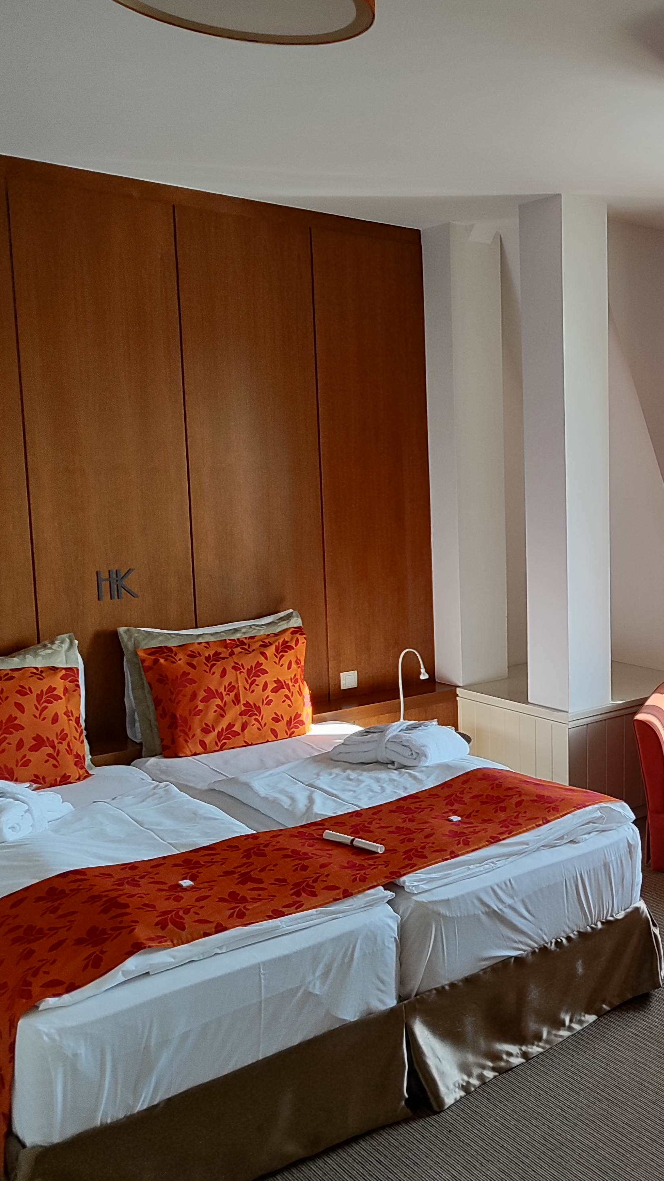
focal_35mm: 34
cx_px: 655
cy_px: 581
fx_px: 1064
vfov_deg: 58.0
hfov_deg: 32.1
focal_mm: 5.59
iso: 96
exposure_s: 1/100
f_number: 1.88
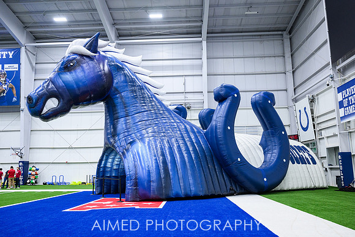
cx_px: 178
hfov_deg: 63.2
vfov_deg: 44.6
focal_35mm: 29
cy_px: 118
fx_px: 288
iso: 1250
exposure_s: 1/200
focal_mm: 29
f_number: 2.8
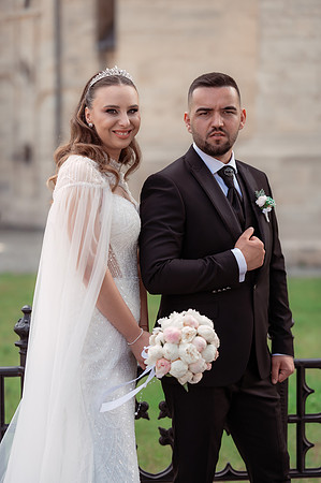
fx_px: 1139
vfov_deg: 23.9
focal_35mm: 85
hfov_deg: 16.0
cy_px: 242
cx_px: 160
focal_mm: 85
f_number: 2.2
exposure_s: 1/1000
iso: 200
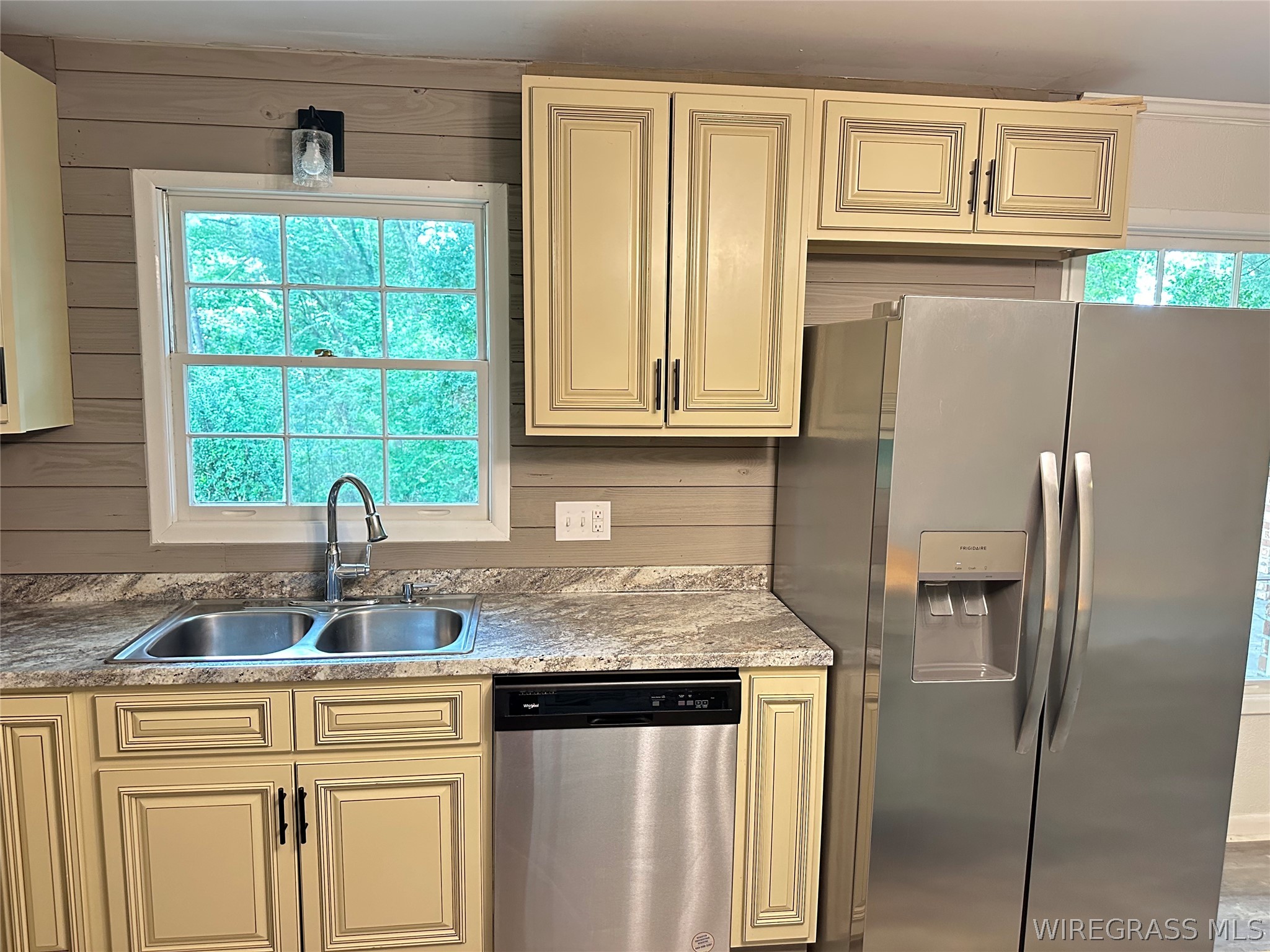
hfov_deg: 71.6
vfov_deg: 56.8
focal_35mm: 24
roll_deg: -1.7
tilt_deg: -7.4
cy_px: 476
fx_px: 881
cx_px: 635
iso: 640
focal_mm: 6.86
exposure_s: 1/40
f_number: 1.78
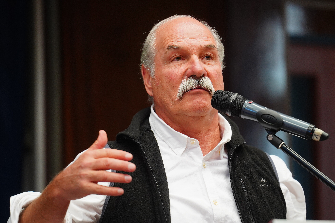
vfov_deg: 5.1
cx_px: 168
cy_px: 112
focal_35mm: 270
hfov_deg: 7.6
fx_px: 2512
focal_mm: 180
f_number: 2.8
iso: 1250
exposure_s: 1/160
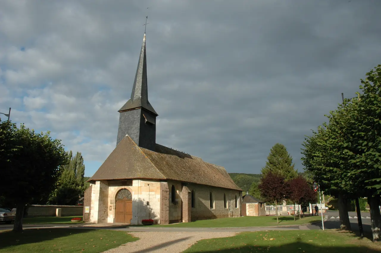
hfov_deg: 67.4
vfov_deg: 47.8
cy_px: 126
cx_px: 190
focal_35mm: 27
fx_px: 285
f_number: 20
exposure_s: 1/60
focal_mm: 18
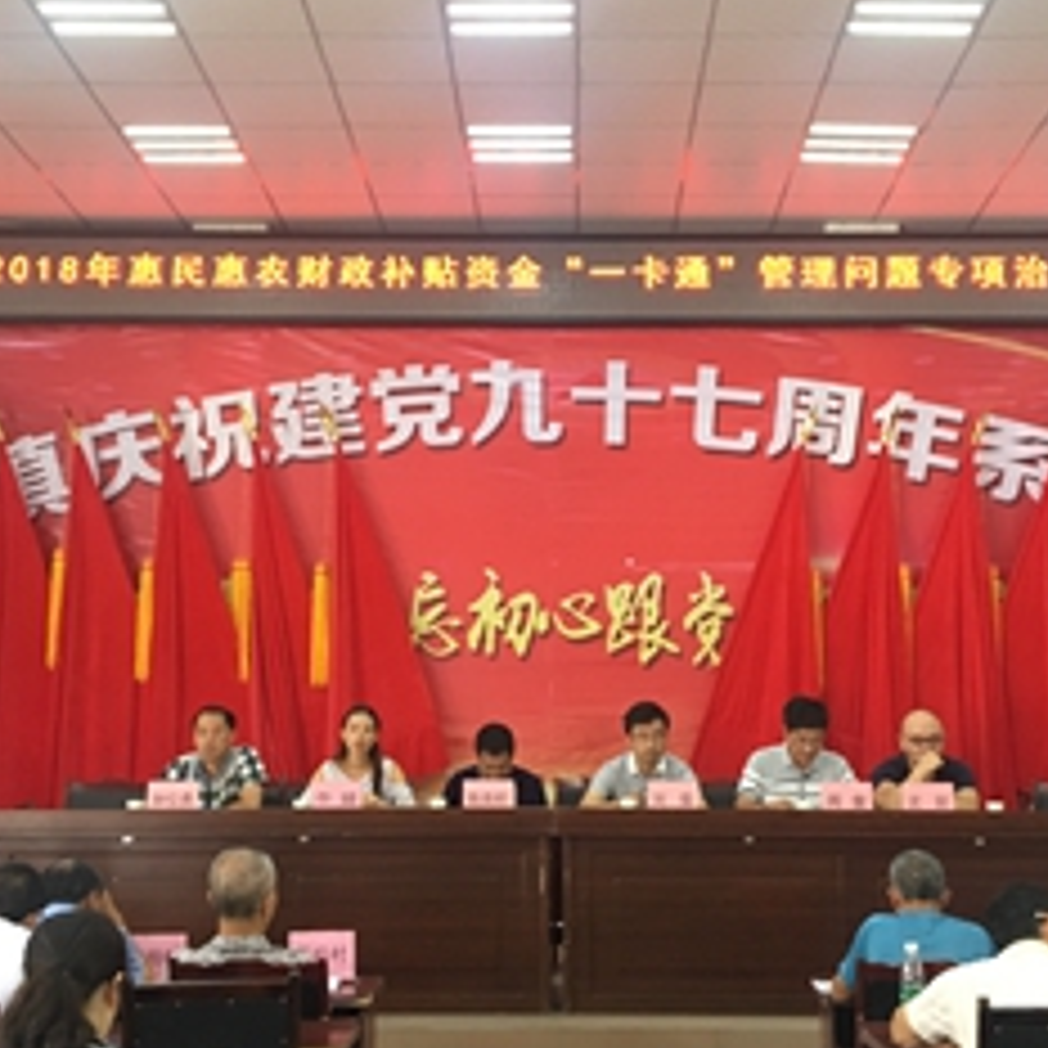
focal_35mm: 55
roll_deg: -0.1
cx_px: 567
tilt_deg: +11.6
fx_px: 1884
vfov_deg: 31.0
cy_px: 430
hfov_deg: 31.1
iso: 125
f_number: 2.2
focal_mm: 4.15
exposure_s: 1/33
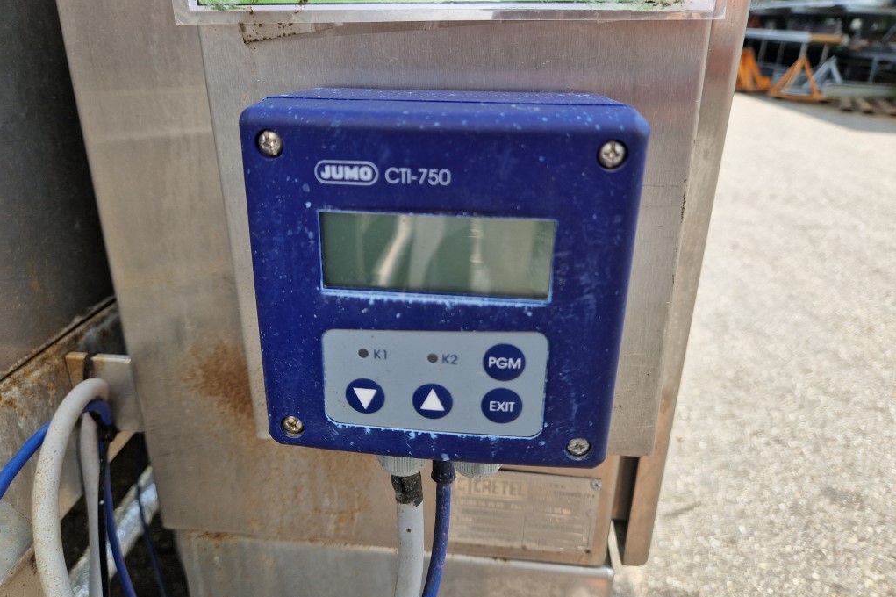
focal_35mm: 24
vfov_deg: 53.0
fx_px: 597
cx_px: 448
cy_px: 266
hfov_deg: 73.8
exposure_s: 1/472
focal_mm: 5.4
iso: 50
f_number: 1.8
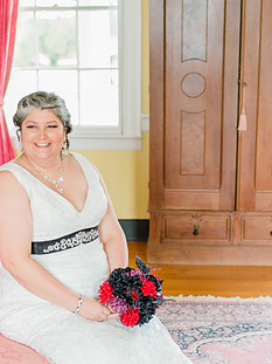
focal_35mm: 73
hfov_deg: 20.1
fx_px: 765
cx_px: 102
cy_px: 245
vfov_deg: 26.5
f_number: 1.8
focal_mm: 35
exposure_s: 1/100
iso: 800
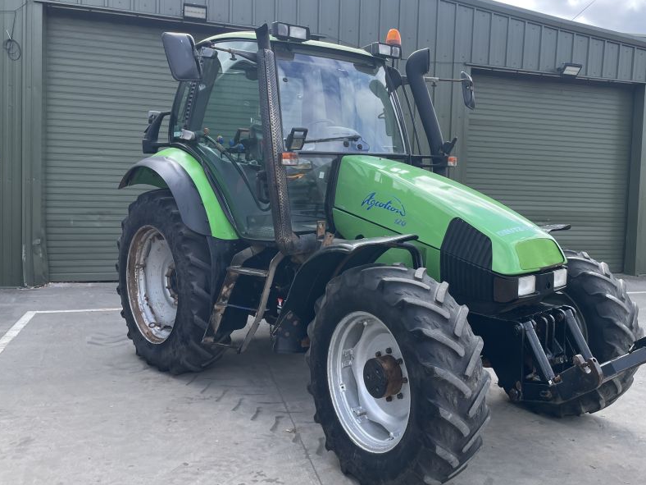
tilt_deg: +2.6
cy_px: 229
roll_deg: -4.2
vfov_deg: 42.9
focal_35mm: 33
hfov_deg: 54.7
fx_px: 616
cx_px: 404
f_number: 1.6
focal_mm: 4.2
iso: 32
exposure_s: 1/673
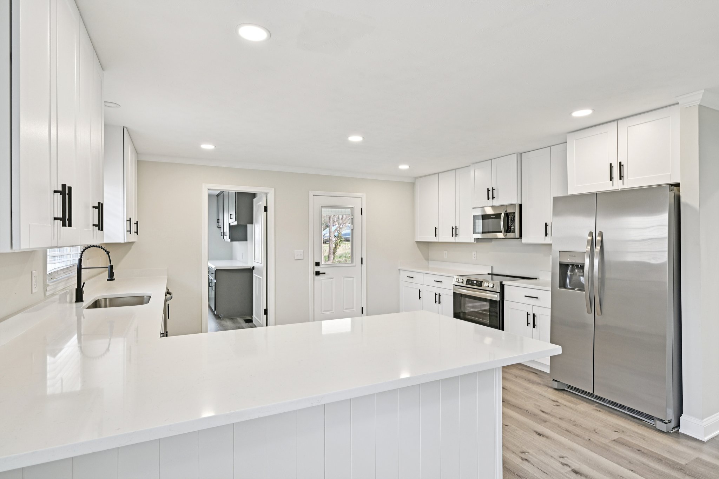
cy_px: 240
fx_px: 369
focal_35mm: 18
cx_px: 360
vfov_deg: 65.9
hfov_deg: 88.4
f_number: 8
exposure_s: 1/20
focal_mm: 18.5
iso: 220
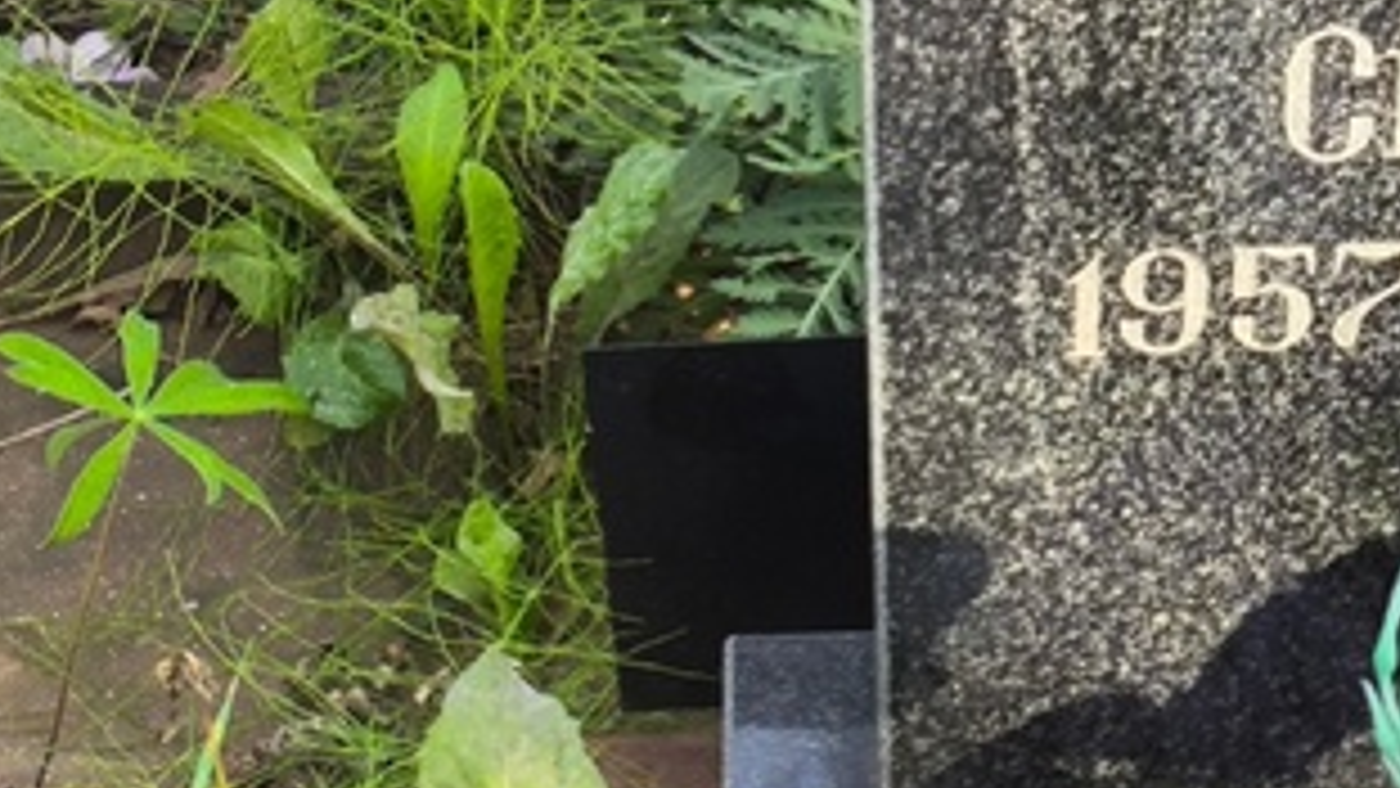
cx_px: 1267
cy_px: 180
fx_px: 5198
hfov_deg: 15.2
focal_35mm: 140
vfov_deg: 8.7
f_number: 1.7
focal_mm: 4.71
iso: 50
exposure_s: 1/240
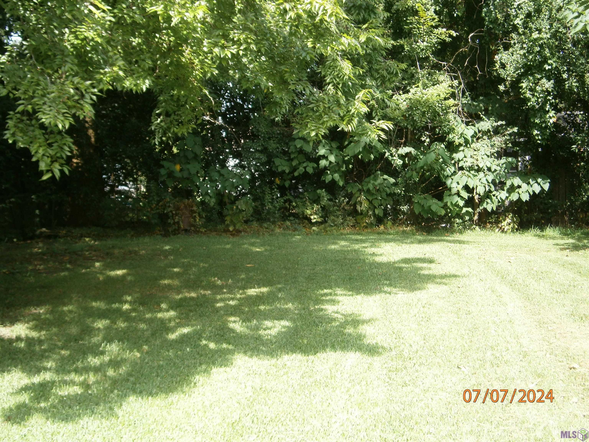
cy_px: 221
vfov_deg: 30.9
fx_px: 800
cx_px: 294
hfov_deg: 40.4
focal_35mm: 47
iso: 80
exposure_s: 1/125
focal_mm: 8.3
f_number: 3.4
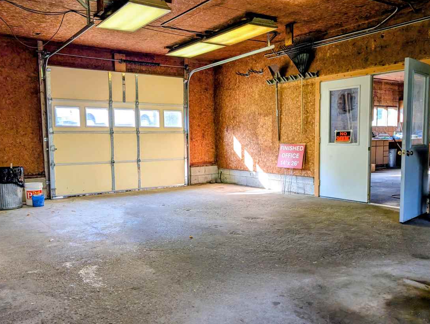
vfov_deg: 49.8
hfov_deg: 63.2
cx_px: 195
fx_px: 348
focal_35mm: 28
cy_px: 173
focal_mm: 6.9
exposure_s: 1/120
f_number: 1.68
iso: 116
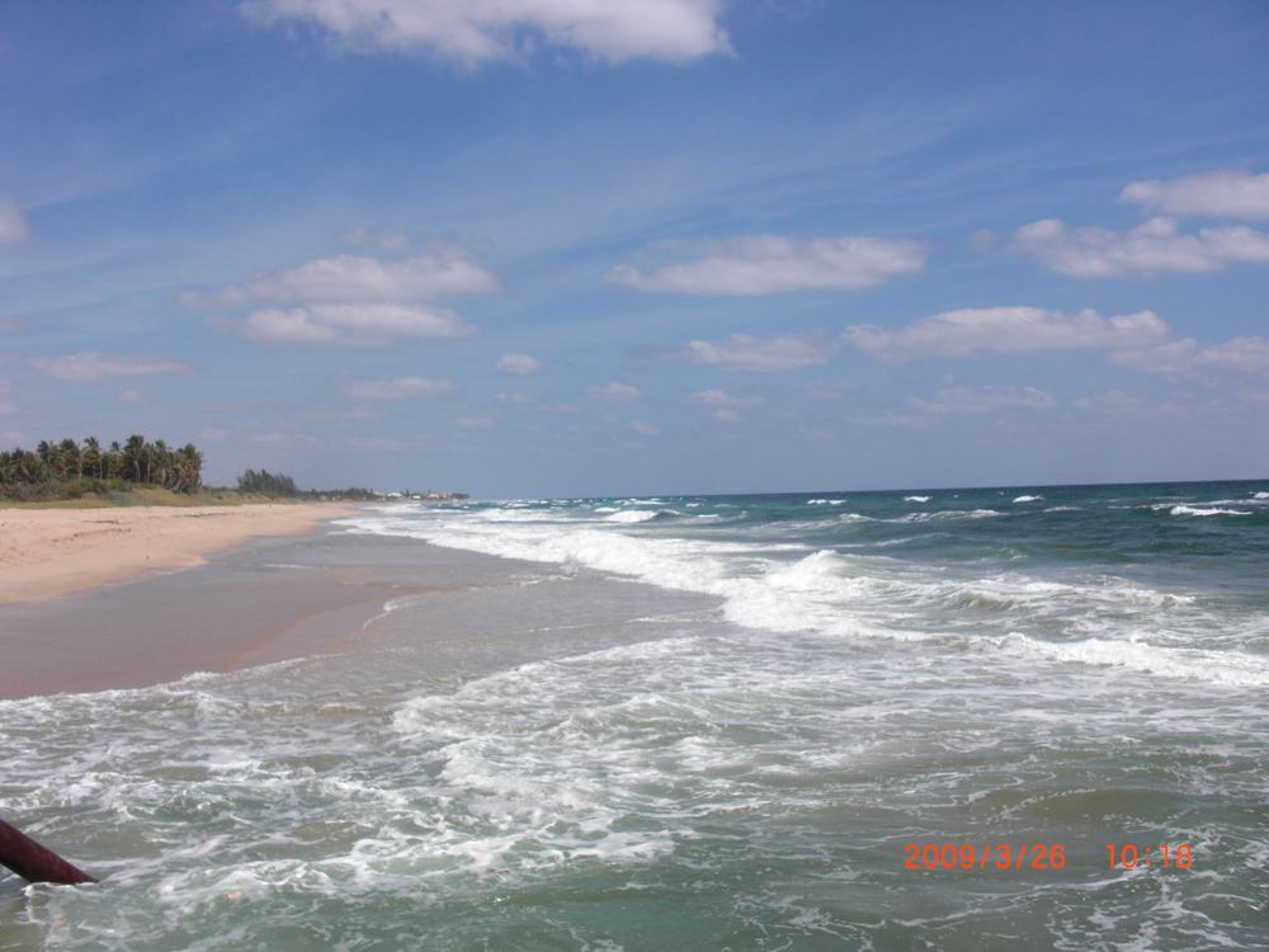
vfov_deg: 39.7
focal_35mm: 36
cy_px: 476
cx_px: 634
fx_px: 1320
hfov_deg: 51.4
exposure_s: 1/320
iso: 50
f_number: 7.9
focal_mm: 6.3
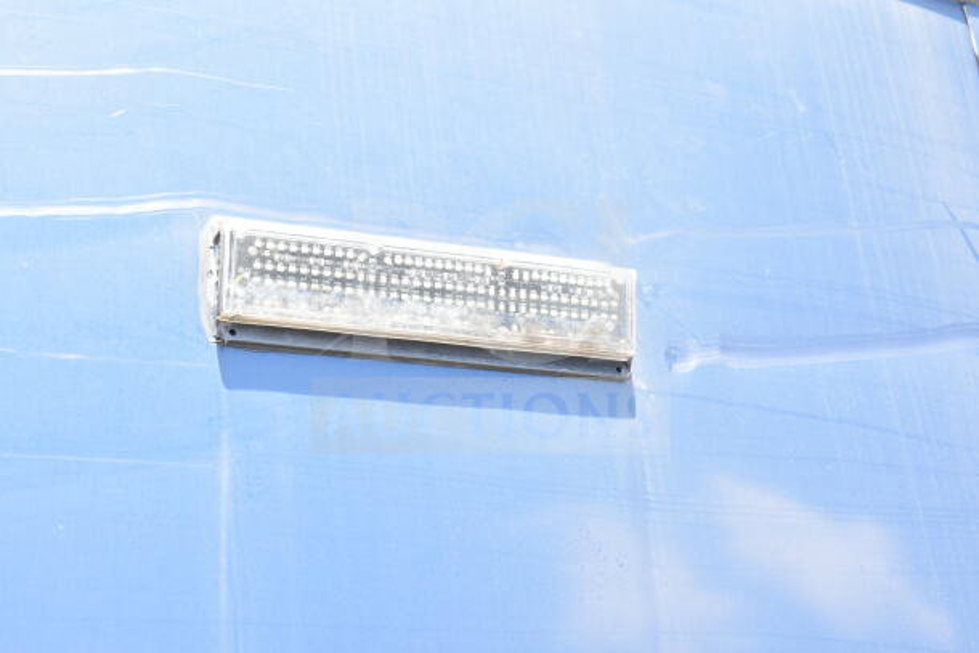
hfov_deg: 28.1
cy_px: 326
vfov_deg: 18.9
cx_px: 490
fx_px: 1958
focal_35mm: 72
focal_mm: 48
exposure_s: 1/320
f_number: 9
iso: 1600
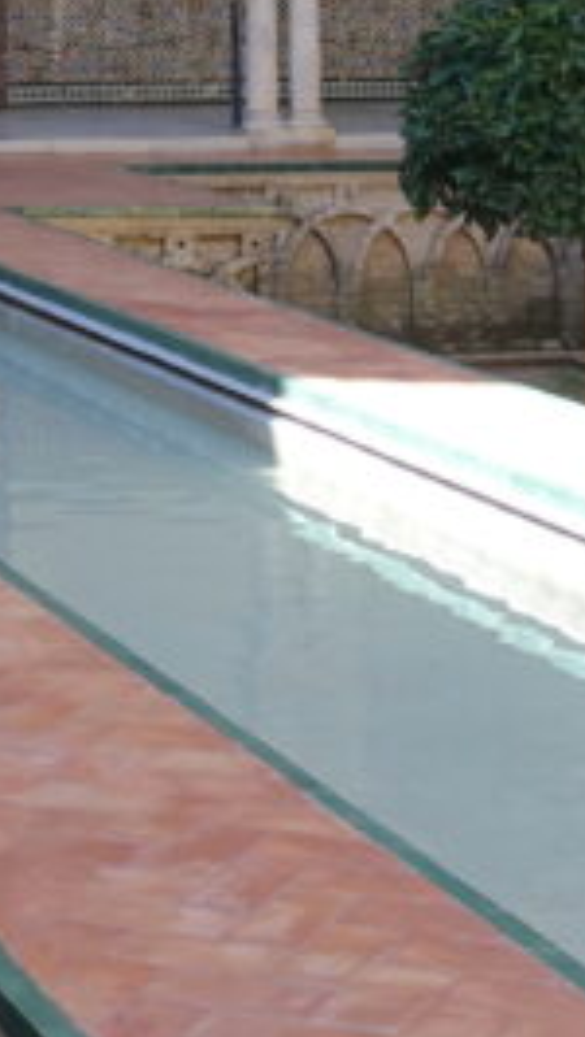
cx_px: -142
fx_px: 3220
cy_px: -604
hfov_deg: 10.2
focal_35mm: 117
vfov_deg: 16.4
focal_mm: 10.81
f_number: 4
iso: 125
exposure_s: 1/125
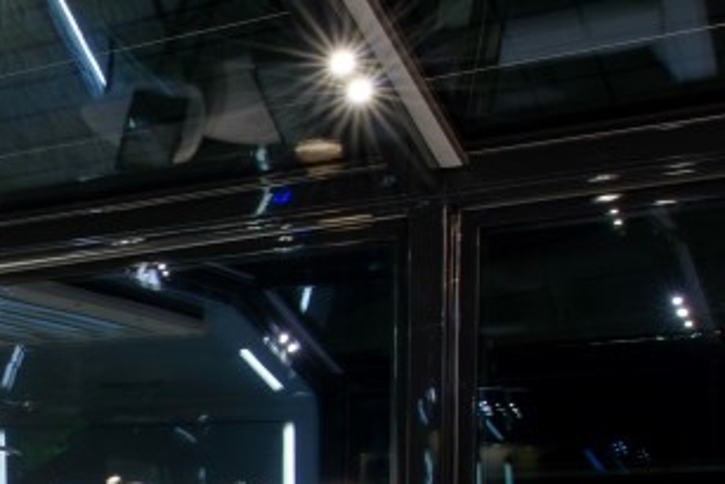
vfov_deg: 16.9
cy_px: 501
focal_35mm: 79
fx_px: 1592
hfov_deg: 21.3
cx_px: -385
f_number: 14
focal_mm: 15
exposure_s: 1.3
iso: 200
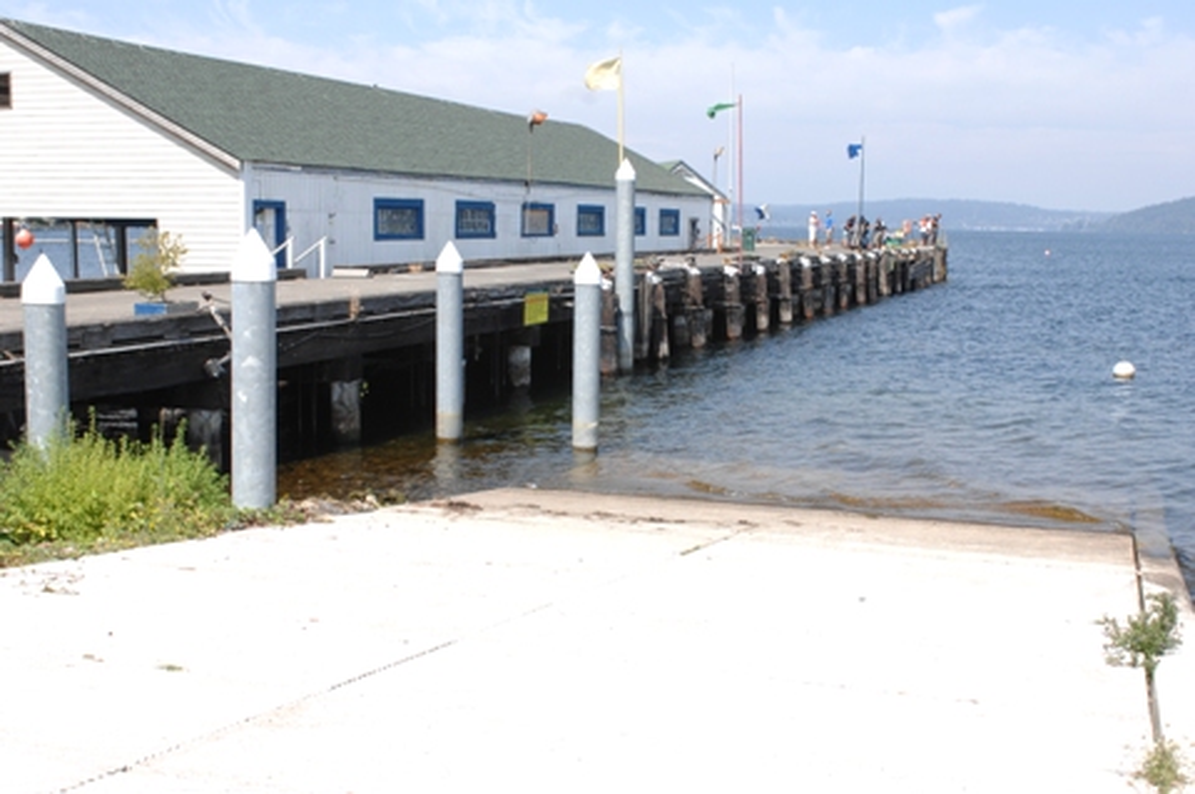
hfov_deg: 46.4
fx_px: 1393
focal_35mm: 42
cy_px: 397
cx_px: 598
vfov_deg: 31.8
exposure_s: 1/250
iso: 200
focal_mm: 28
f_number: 8
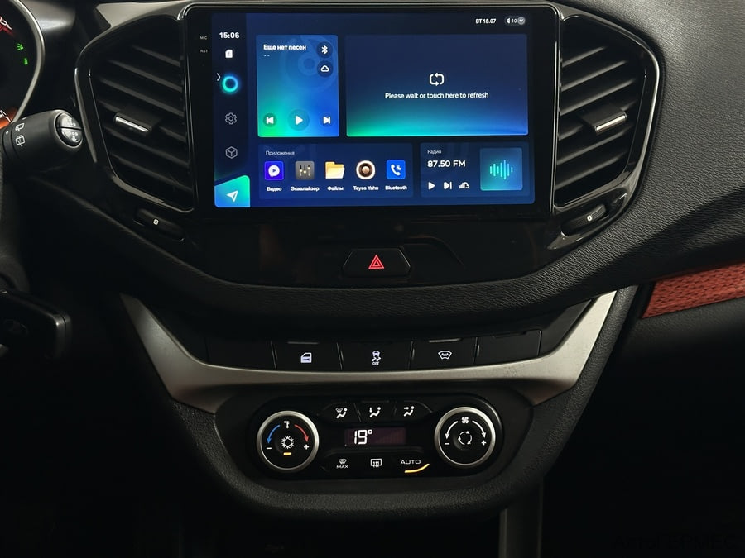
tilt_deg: -21.0
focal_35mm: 48
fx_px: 1033
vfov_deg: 30.3
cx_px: 372
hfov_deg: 39.7
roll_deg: -1.1
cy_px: 279
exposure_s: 1/50
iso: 200
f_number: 1.78
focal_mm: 6.86
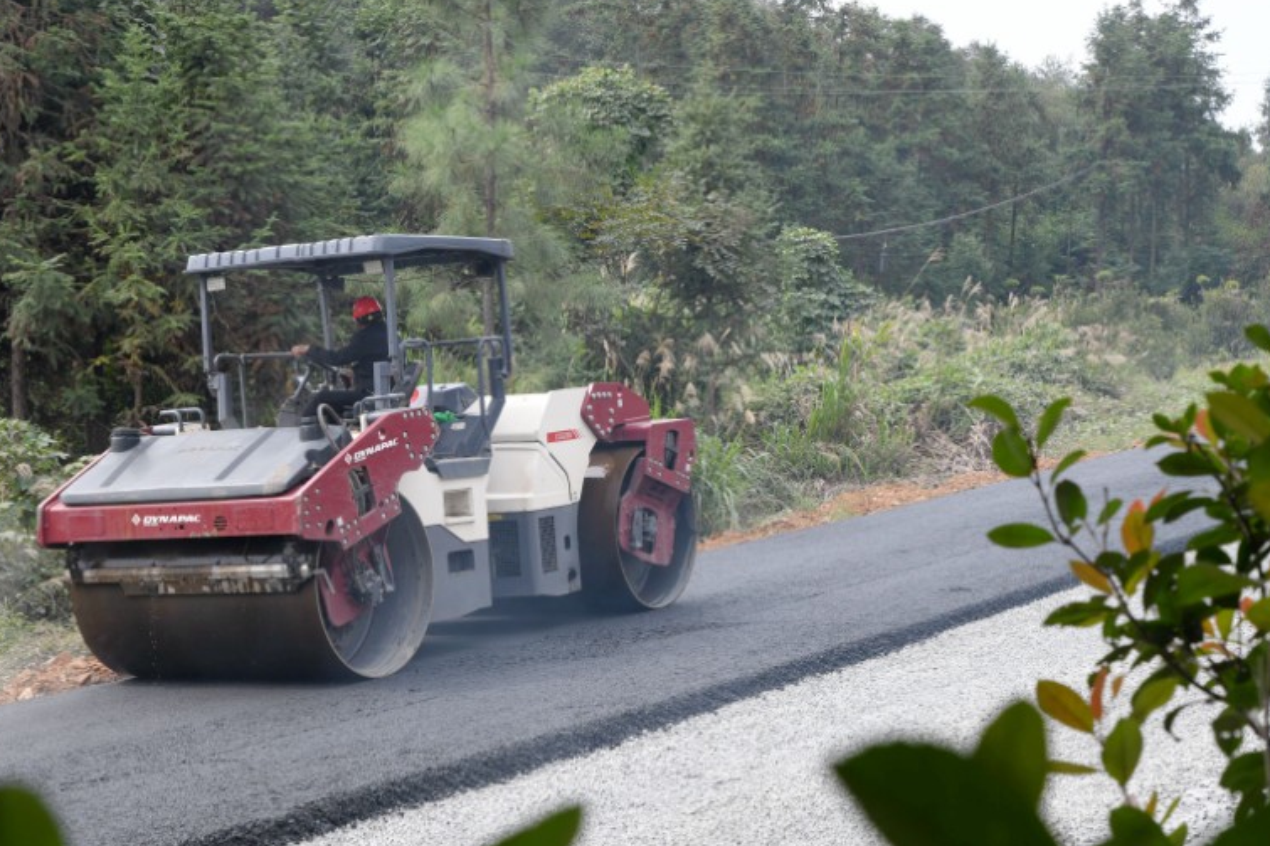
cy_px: 444
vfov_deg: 17.9
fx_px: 2680
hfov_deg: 26.7
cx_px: 595
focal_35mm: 76
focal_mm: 56
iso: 250
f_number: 8
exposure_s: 1/250
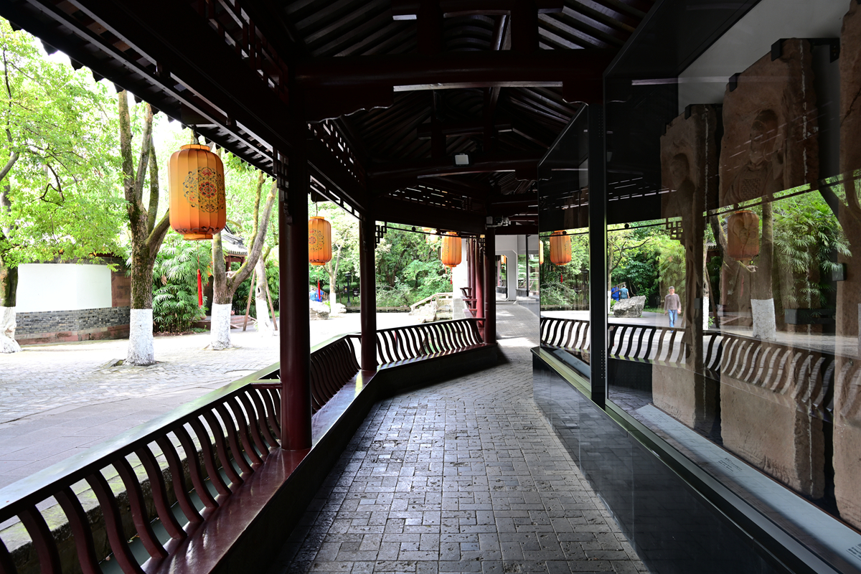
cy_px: 287
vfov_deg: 53.1
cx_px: 430
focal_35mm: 24
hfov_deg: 73.7
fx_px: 574
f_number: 8
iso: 100
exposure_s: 1/6
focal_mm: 24
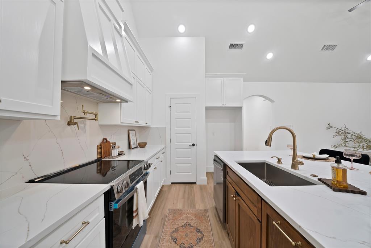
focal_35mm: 12
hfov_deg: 112.6
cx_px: 186
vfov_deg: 90.1
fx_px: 124
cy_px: 124
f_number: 9
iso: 640
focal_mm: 12
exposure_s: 1/4
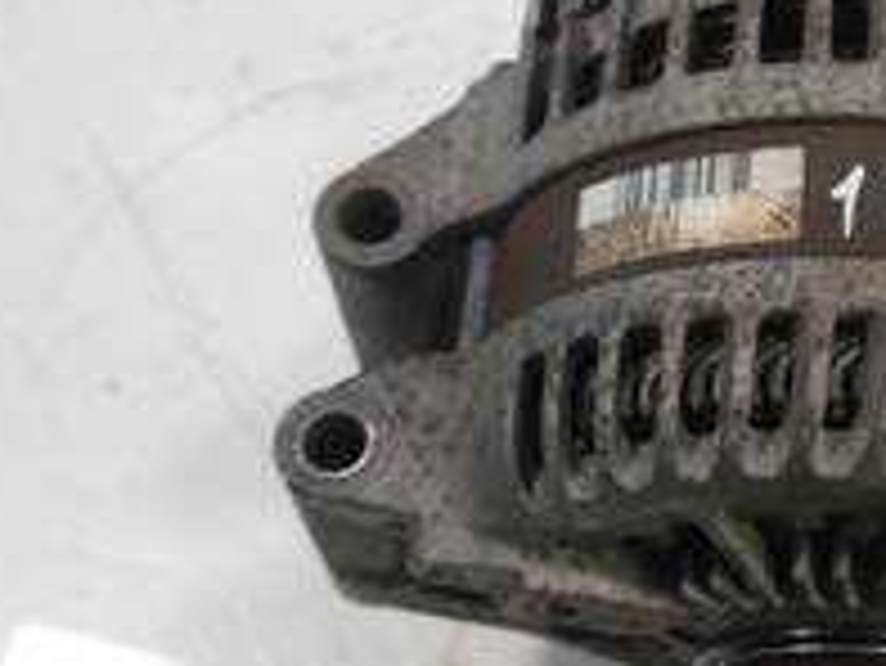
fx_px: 1870
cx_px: 904
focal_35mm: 73
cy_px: 356
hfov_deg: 25.3
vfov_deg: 20.2
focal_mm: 15
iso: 1000
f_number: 3.6
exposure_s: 1/125
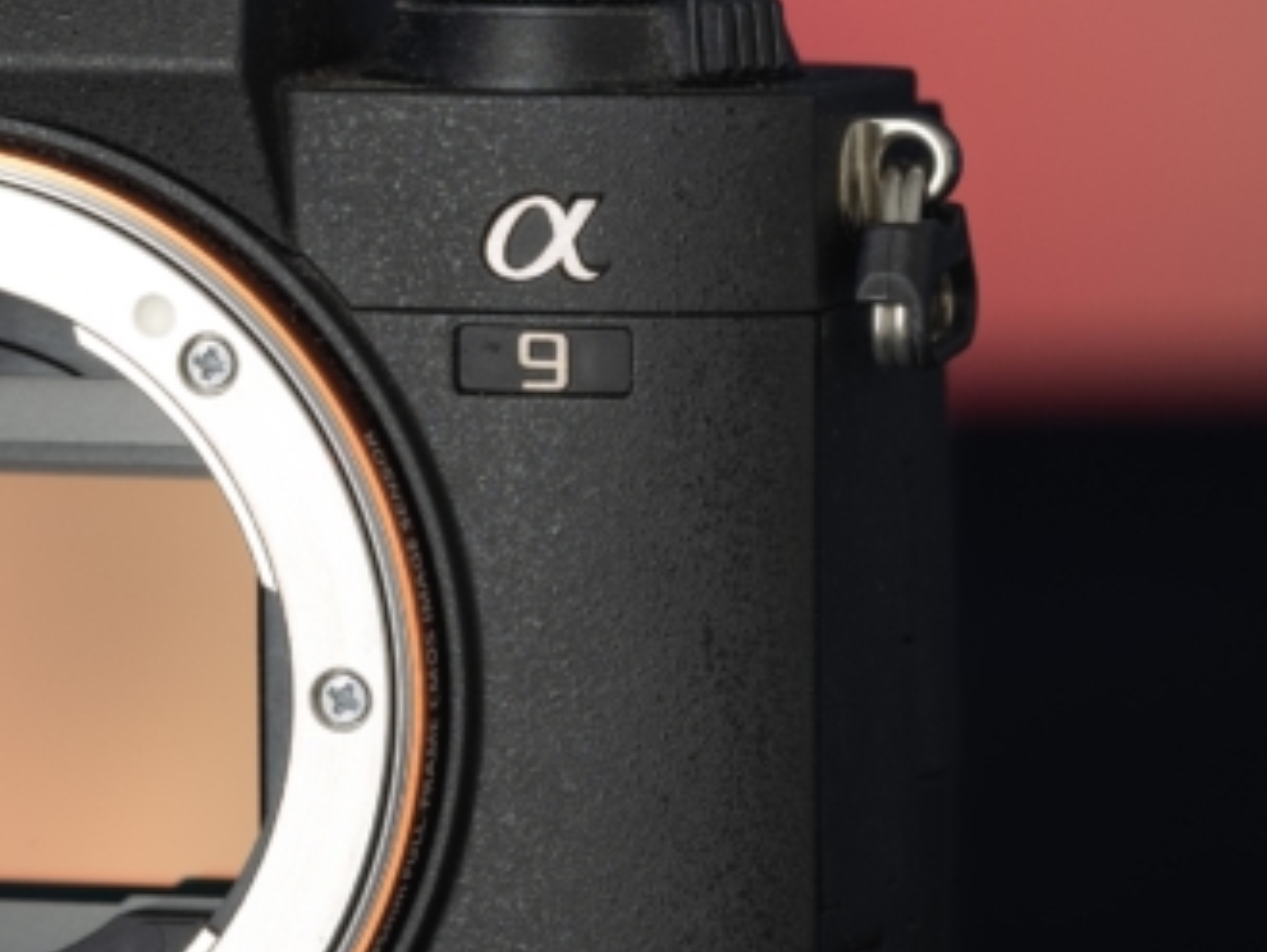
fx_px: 14468
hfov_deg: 5.0
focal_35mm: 395
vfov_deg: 3.8
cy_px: -68
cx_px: -185
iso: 500
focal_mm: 120
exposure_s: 1/2.5
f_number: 6.4
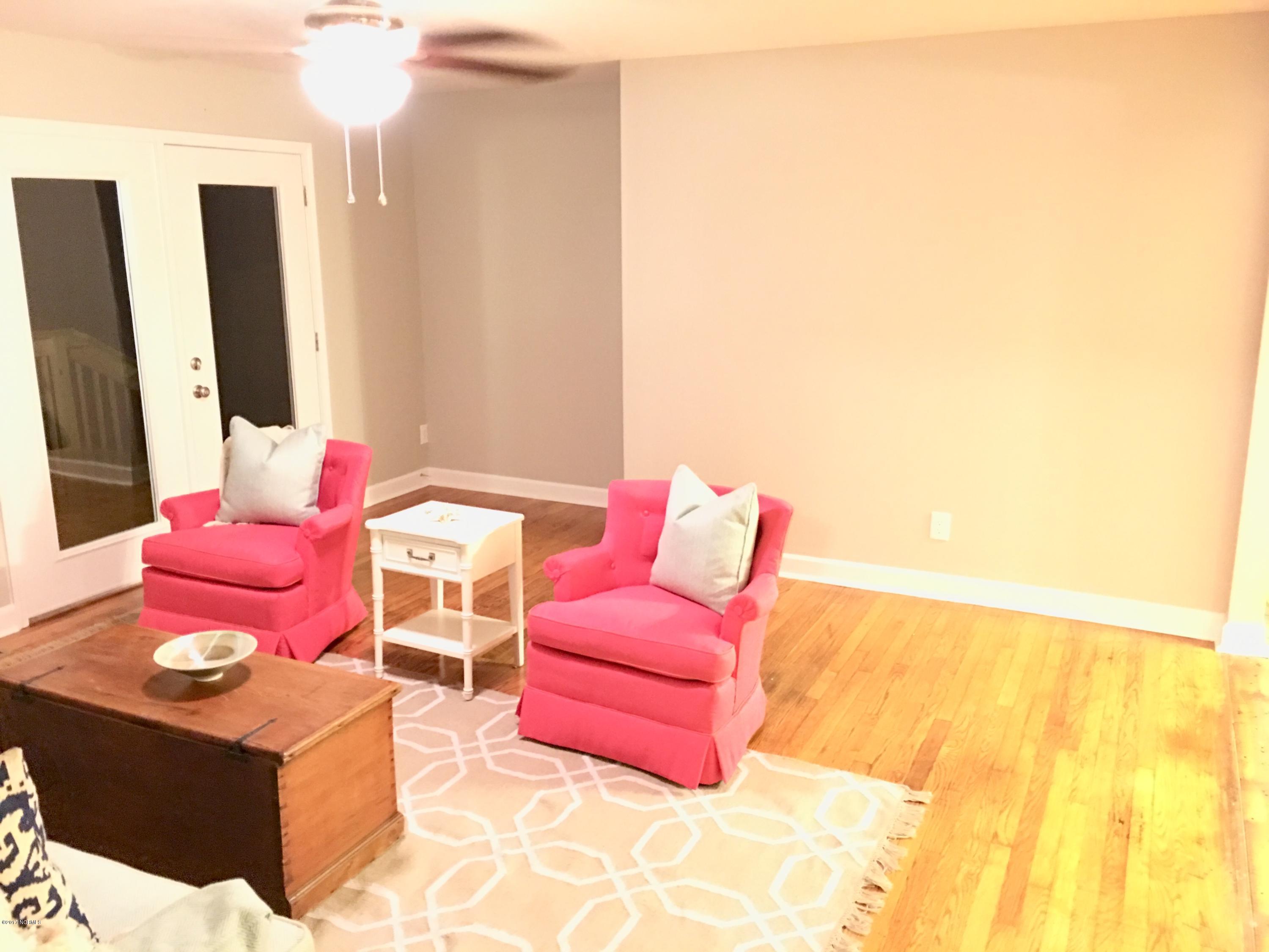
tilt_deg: -12.0
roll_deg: +0.2
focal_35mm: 29
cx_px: 634
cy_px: 476
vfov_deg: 48.2
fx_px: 1063
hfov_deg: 61.7
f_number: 2.2
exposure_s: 1/4
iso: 160
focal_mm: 4.15
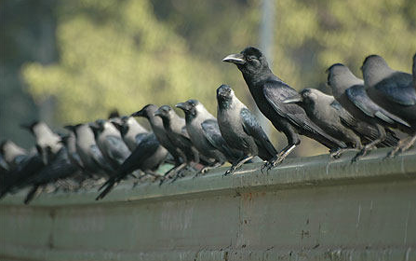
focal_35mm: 461
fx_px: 5230
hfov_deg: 4.6
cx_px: 208
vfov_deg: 2.9
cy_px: 124
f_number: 5.6
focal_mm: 300
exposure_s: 1/250
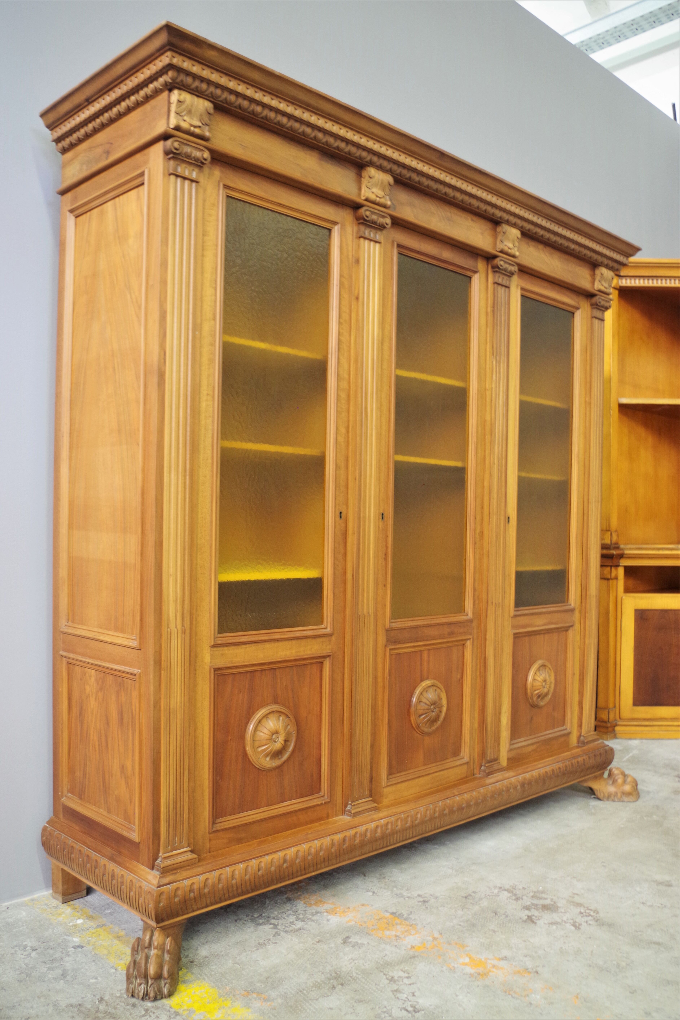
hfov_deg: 43.6
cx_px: 340
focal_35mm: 30
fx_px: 850
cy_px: 510
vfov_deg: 61.9
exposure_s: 1/10
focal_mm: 20
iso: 800
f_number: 4
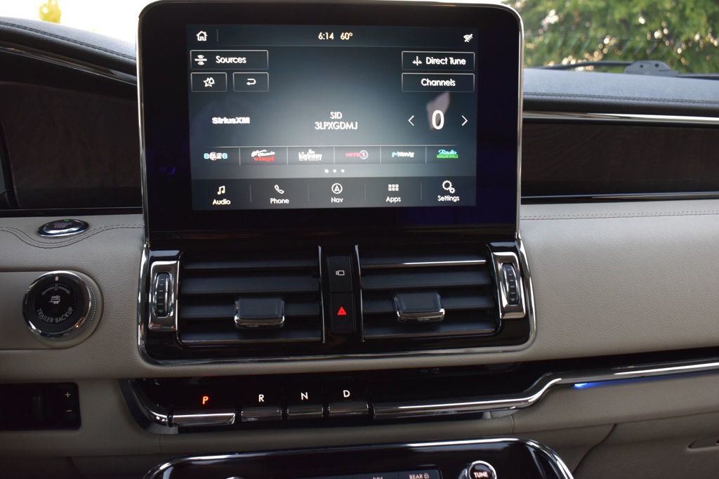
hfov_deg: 55.1
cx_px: 360
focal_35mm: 34
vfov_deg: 38.3
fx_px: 689
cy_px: 240
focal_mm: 23
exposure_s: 1/15
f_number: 6.3
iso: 800
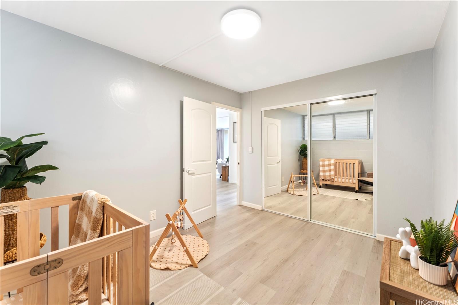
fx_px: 178
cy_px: 152
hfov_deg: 104.3
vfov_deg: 81.2
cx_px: 229
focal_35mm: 14
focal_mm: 14
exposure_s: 1/8
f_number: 9
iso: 400
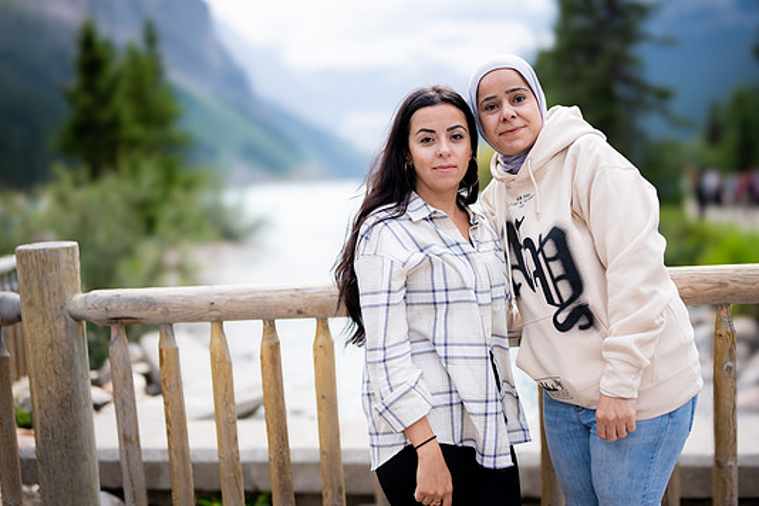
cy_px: 268
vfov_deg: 35.0
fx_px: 801
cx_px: 404
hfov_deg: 50.7
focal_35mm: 38
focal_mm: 35
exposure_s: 1/8000
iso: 200
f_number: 1.2
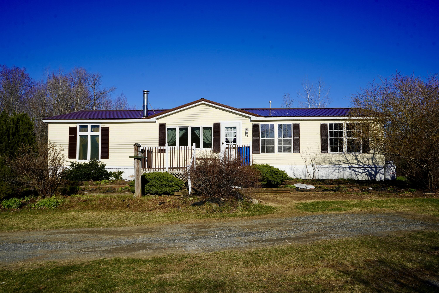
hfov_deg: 65.5
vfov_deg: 46.4
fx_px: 341
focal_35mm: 28
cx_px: 220
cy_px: 146
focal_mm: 28
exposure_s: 1/320
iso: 100
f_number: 10
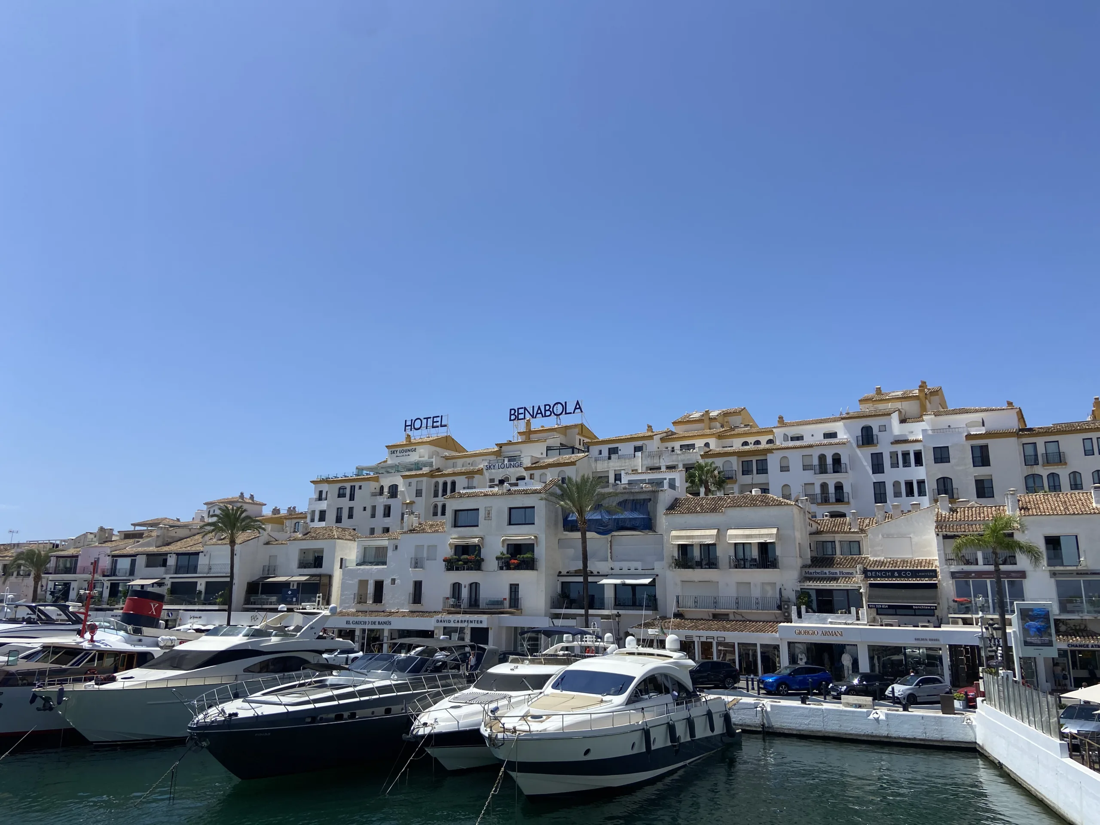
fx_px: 826
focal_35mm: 26
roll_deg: -0.7
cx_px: 550
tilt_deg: +13.9
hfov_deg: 67.3
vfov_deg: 53.1
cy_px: 412
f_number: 1.8
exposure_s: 1/4115
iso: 32
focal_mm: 4.25
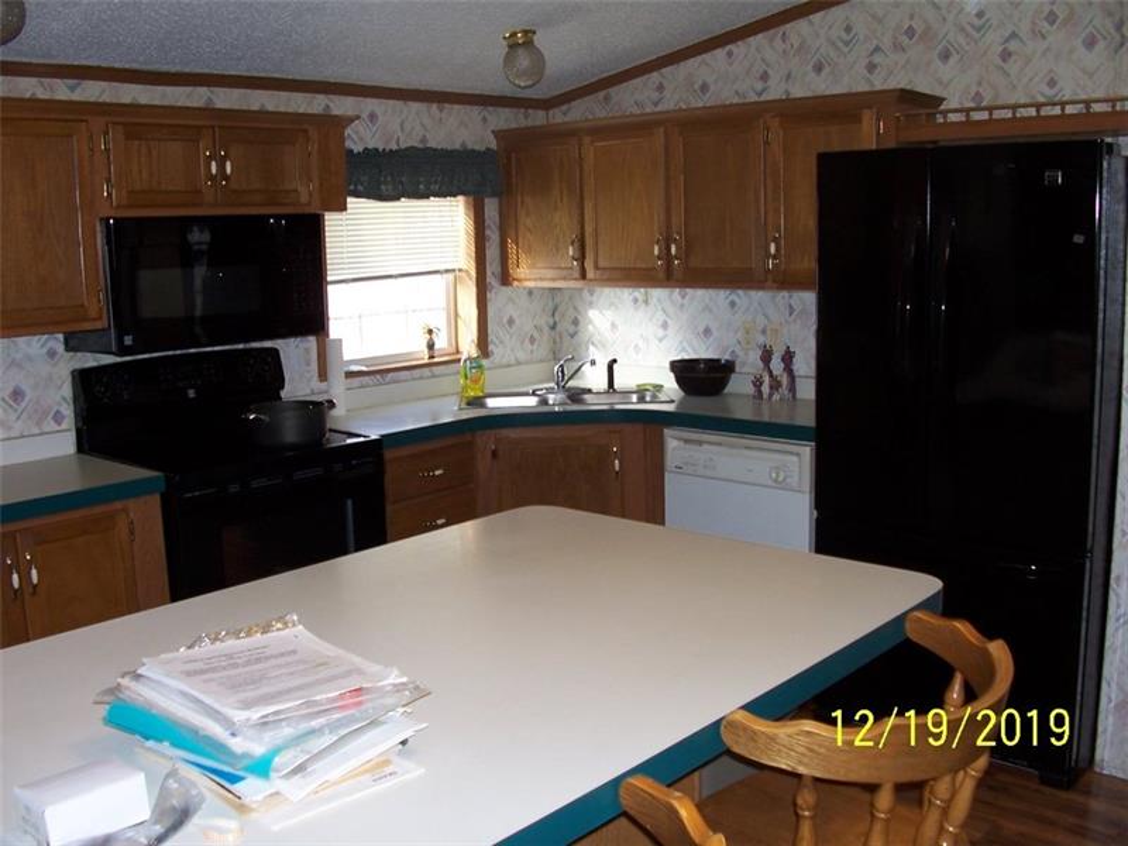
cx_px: 564
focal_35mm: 35
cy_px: 423
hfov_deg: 52.6
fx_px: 1141
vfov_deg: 40.7
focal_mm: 6
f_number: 2.8
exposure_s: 1/60
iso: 80
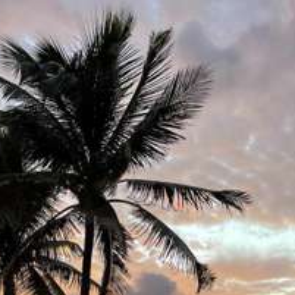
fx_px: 704
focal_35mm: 73
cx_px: 94
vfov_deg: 21.6
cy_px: 374
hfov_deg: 23.5
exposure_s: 1/121
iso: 32
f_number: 1.6
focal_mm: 5.1
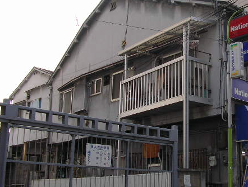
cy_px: 80
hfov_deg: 34.4
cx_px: 177
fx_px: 394
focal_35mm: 55
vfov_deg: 26.6
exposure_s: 1/349
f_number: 4.1
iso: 71
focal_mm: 5.8
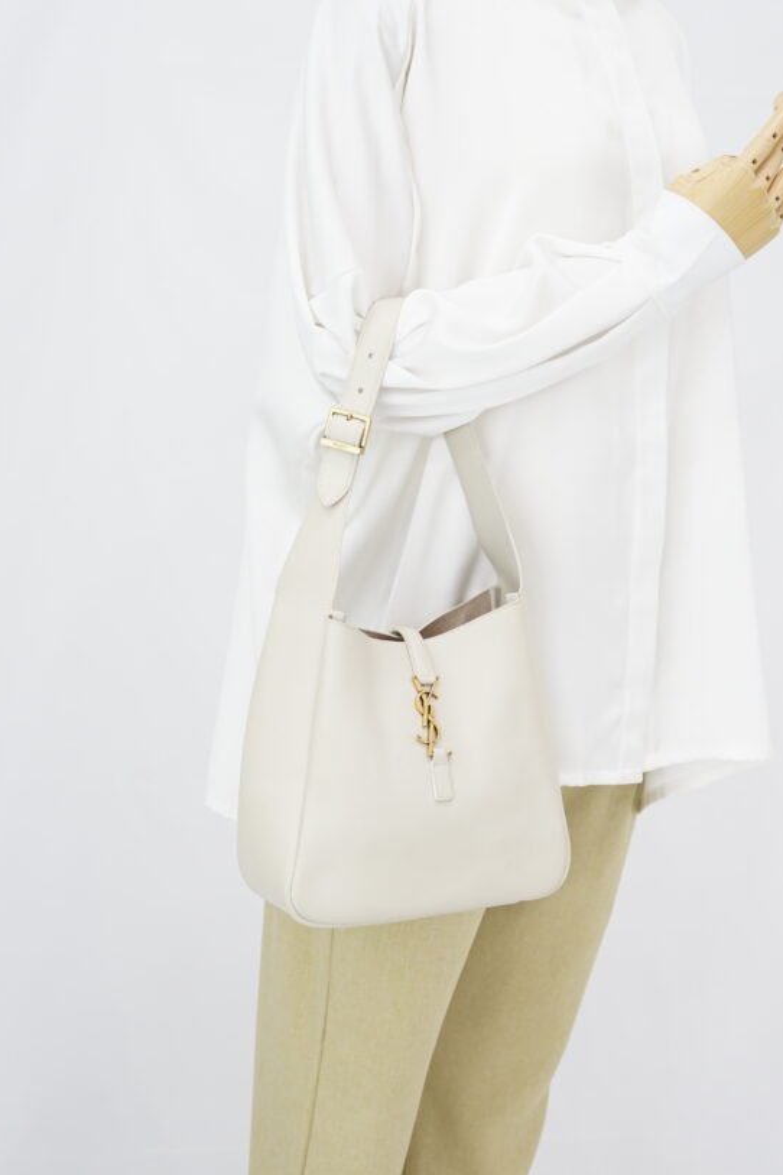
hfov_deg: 21.6
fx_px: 2055
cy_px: 554
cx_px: 454
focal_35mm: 63
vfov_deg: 31.9
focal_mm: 50
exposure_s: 1/8
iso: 640
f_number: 6.3
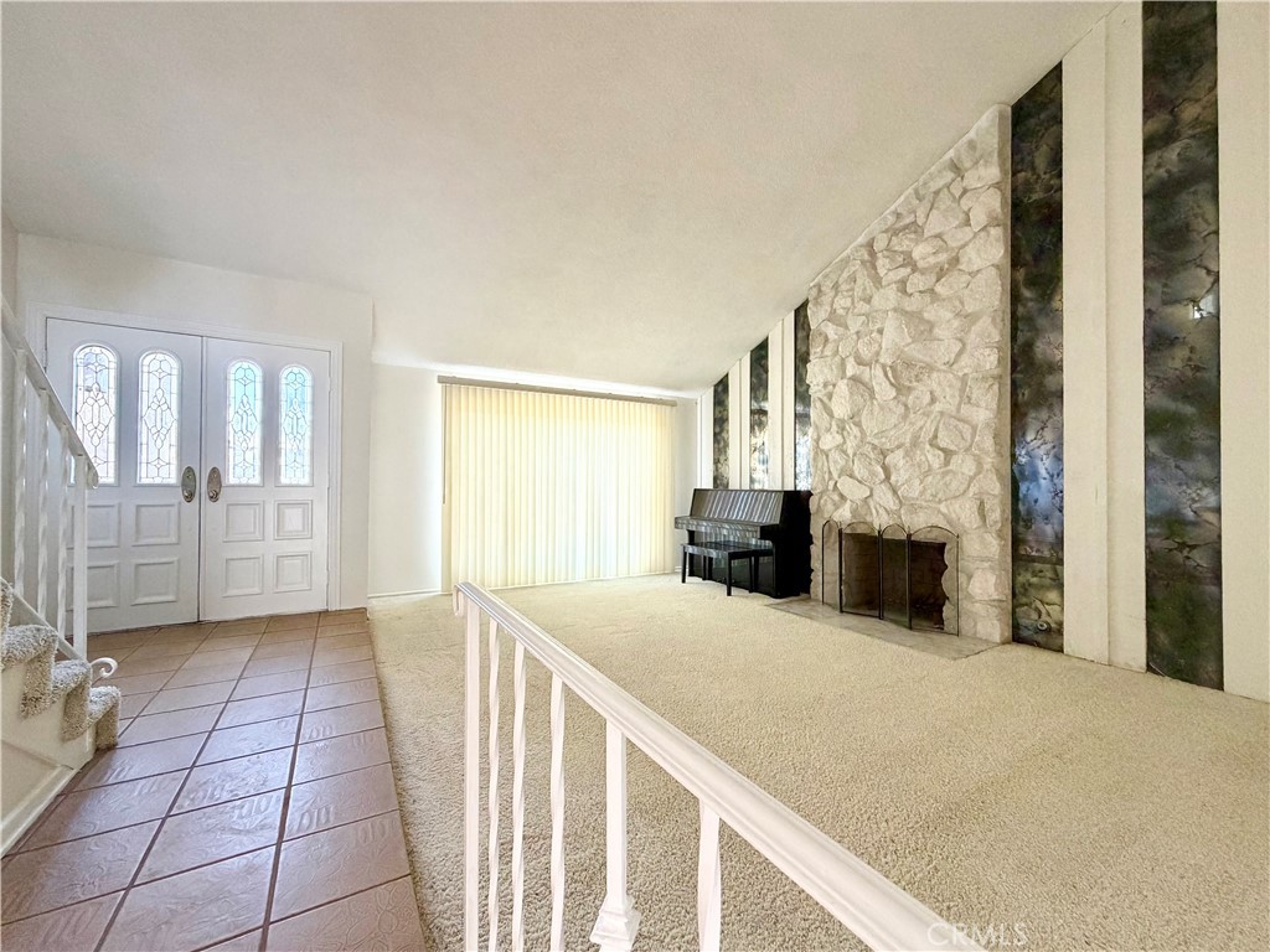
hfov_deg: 102.1
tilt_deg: +0.4
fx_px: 514
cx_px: 635
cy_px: 476
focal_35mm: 14
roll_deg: -0.1
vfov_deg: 85.7
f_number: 2.2
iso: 320
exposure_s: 1/121
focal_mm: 2.22
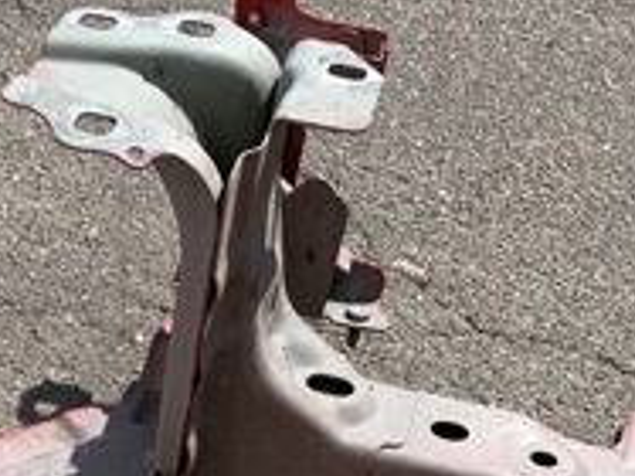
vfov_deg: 15.6
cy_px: 644
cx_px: 54
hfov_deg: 21.5
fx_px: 1632
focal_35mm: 89
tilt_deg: -46.2
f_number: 1.8
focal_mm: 4.25
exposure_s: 1/1953
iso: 25
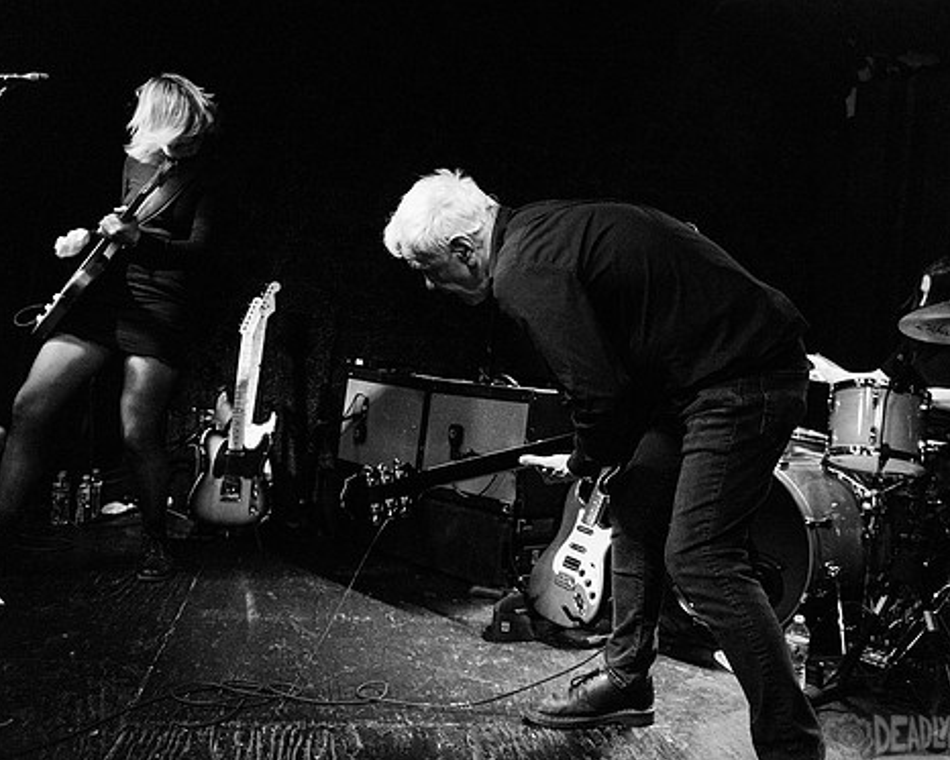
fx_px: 984
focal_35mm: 35
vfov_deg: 42.2
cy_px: 349
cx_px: 518
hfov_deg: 51.5
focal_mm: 27
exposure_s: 1/125
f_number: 3.2
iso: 2500
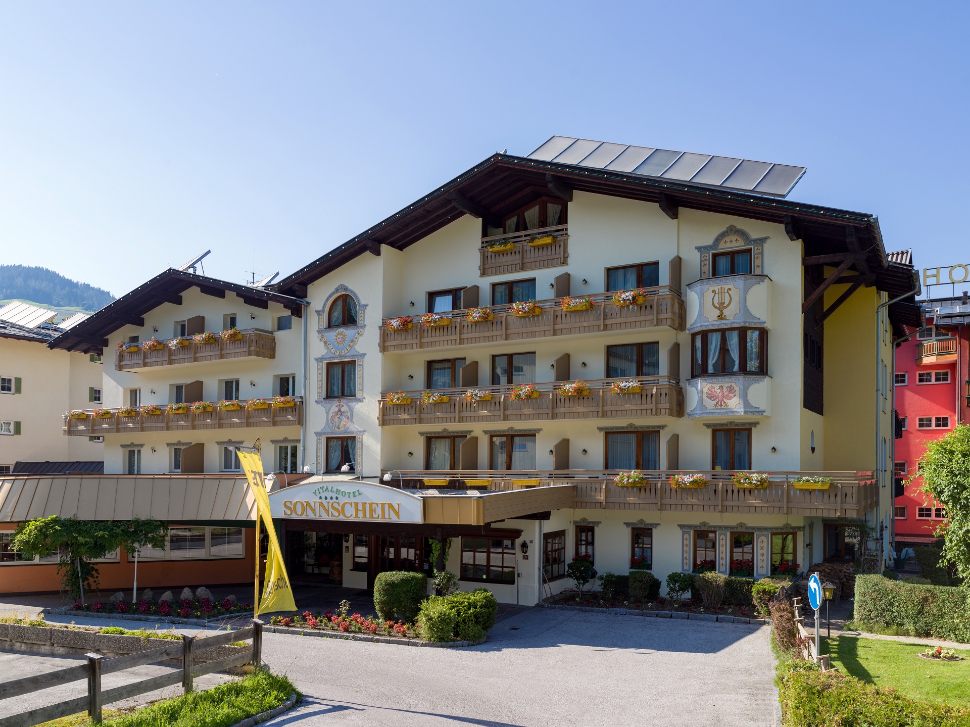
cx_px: 485
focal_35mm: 27
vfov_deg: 51.3
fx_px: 756
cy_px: 364
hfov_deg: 65.3
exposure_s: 1/160
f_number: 8
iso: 100
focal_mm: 35
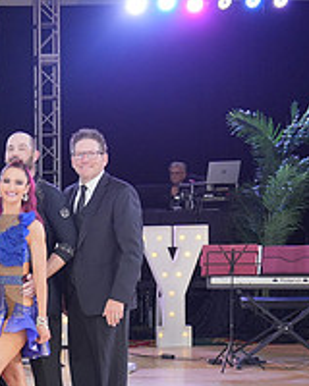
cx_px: -187
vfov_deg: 21.2
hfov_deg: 15.4
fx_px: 1029
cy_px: 265
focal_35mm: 90
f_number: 4
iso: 1250
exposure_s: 1/200
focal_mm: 33
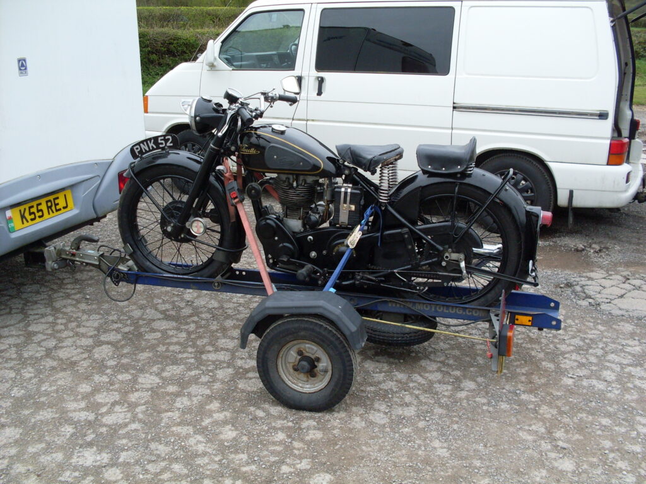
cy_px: 242
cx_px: 323
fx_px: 709
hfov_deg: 49.0
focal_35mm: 38
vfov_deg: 37.7
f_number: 2.8
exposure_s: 1/350
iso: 80
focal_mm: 6.3
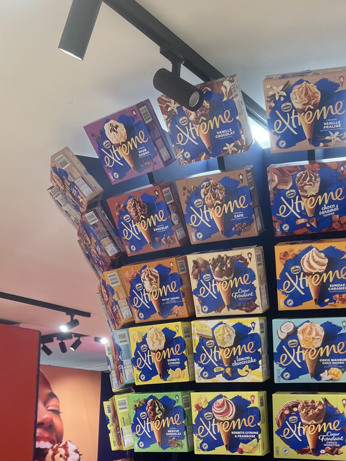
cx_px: 239
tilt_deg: +8.4
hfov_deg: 31.2
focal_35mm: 46
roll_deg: +0.1
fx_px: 613
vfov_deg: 39.7
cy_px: 364
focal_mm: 5.7
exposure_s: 1/100
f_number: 1.5
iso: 125
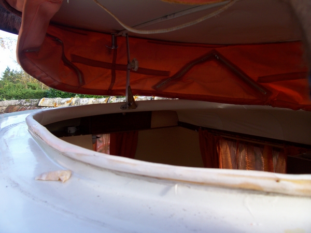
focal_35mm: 34
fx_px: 305
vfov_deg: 41.8
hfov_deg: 54.0
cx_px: 156
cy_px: 116
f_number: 2.7
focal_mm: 5.6
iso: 80
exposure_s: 1/238
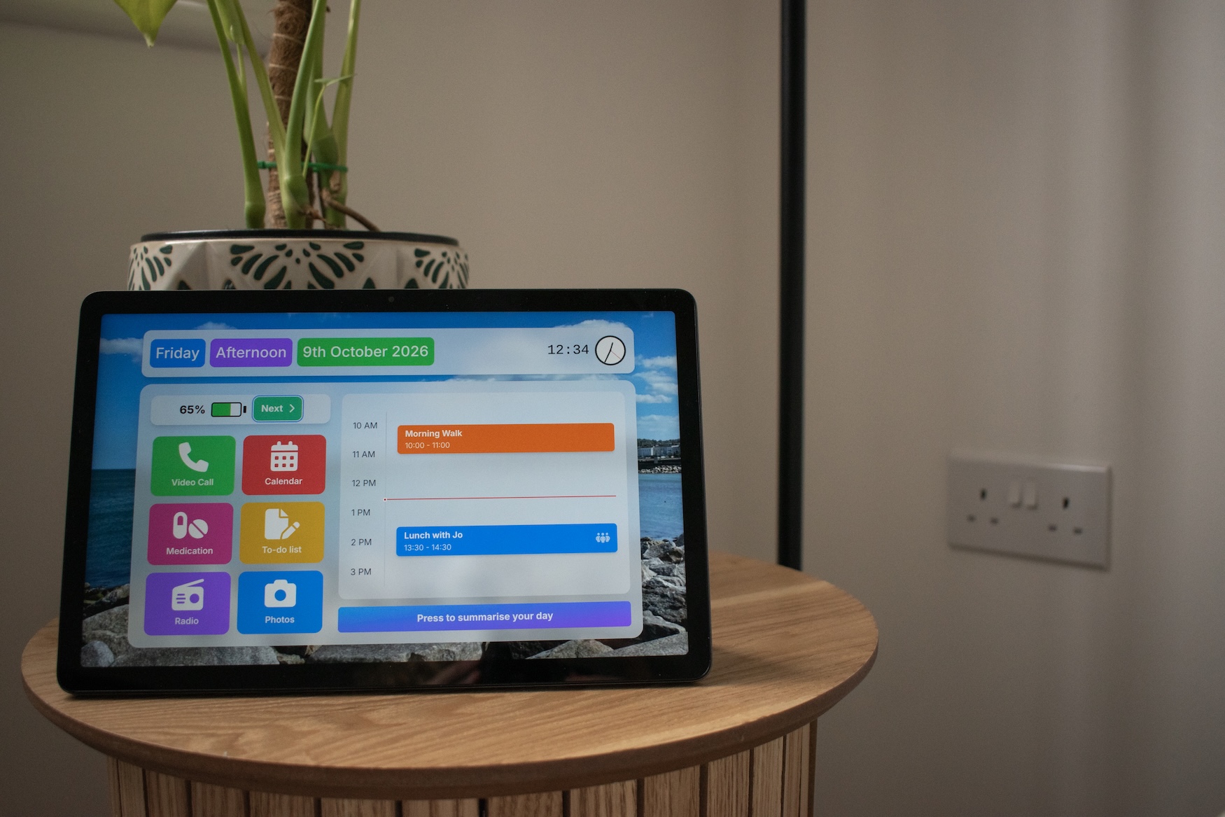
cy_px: 408
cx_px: 612
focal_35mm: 36
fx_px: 1225
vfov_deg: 36.9
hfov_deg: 53.1
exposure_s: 1/125
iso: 800
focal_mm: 24
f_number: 3.8
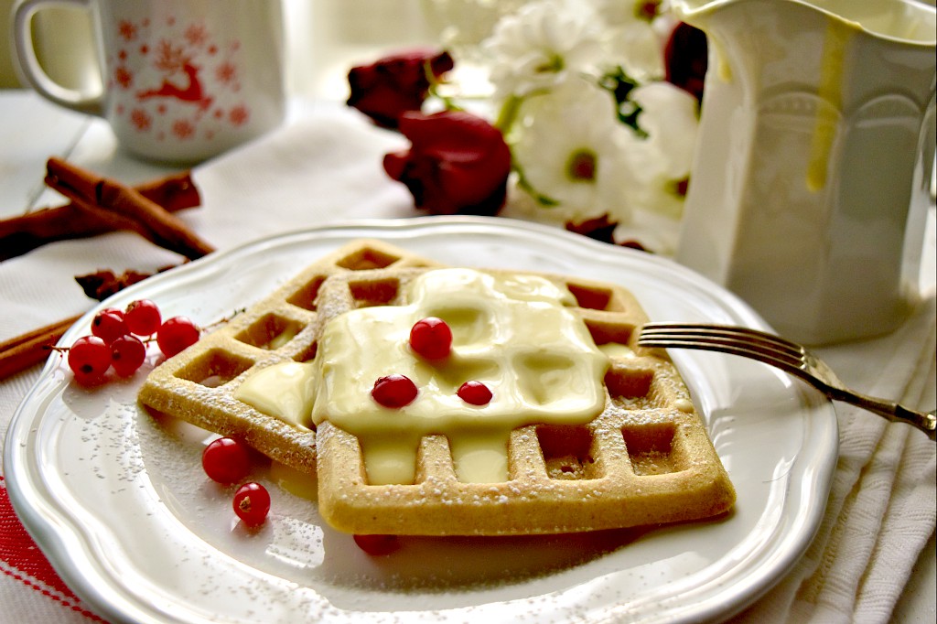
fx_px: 1171
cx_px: 468
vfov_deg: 29.8
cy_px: 312
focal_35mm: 45
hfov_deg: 43.6
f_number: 4.5
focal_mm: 30
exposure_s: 1/400
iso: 800
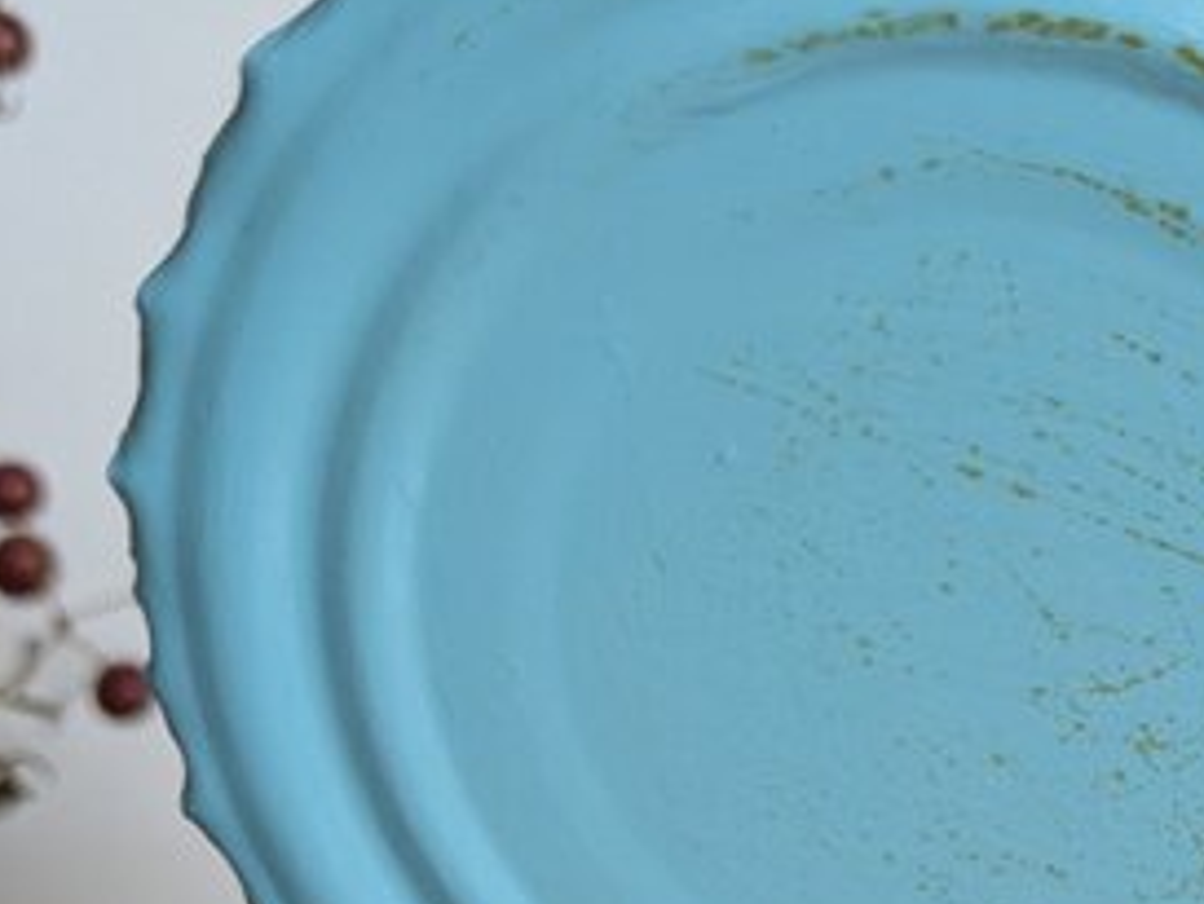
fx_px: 2714
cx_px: 1054
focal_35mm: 78
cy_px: 1151
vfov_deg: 17.8
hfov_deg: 24.4
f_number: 1.89
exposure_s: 1/33.3
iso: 385
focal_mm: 5.43
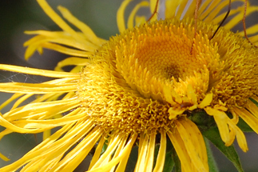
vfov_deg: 5.6
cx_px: 176
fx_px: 1758
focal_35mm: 245
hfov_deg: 8.4
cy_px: -18
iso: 400
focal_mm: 55
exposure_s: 1/125
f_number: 5.6
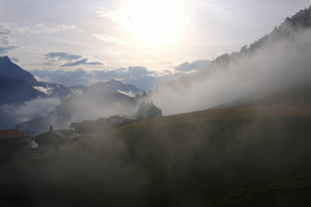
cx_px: 156
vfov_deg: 32.6
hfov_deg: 47.4
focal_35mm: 41
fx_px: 354
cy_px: 104
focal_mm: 27.4
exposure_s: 1/250
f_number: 18
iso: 250
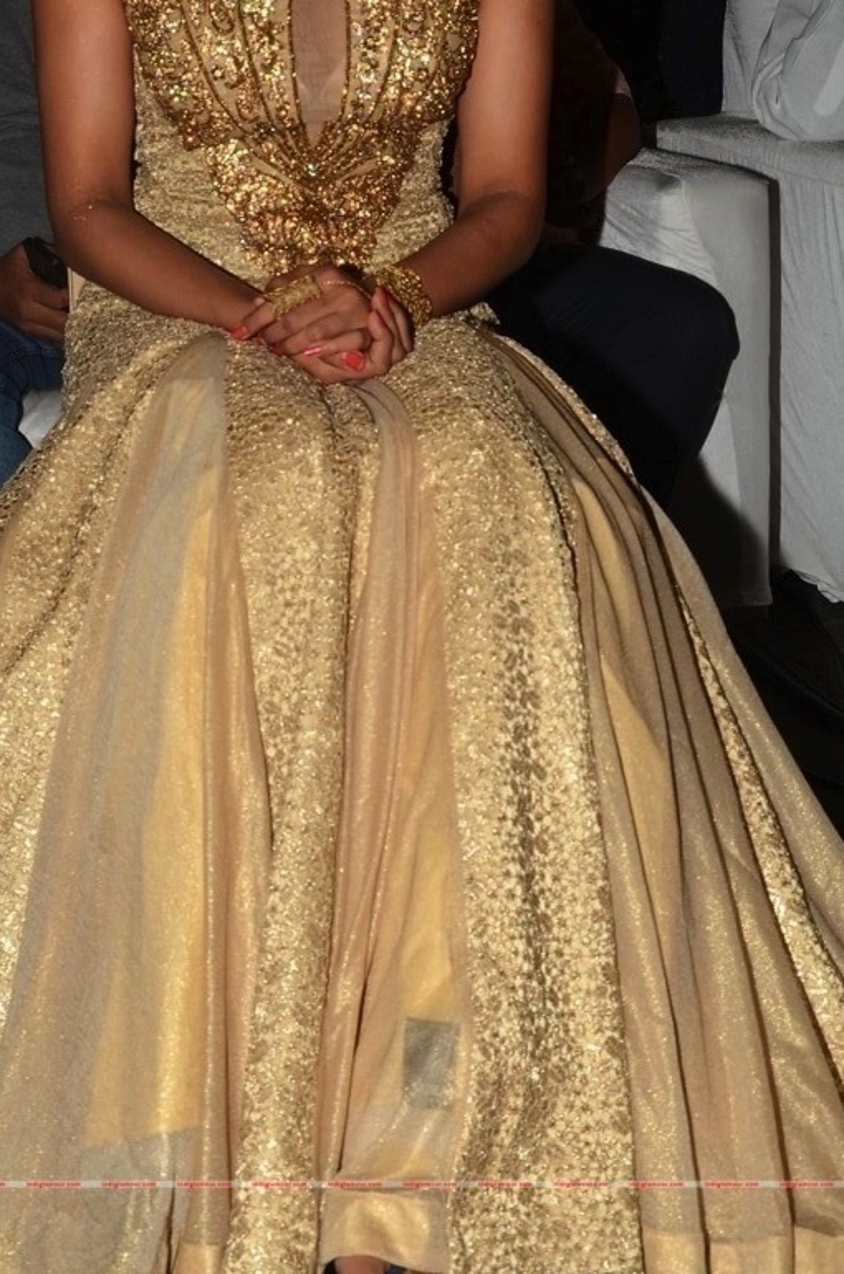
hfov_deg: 17.0
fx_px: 2826
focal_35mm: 80
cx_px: 354
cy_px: 351
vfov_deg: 25.2
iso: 200
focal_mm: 34
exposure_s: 1/160
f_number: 9
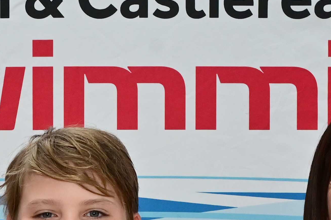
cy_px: 449
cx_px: -68
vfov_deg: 8.6
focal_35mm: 151
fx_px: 1390
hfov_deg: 13.2
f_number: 8
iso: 1000
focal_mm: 33.5
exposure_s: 1/160
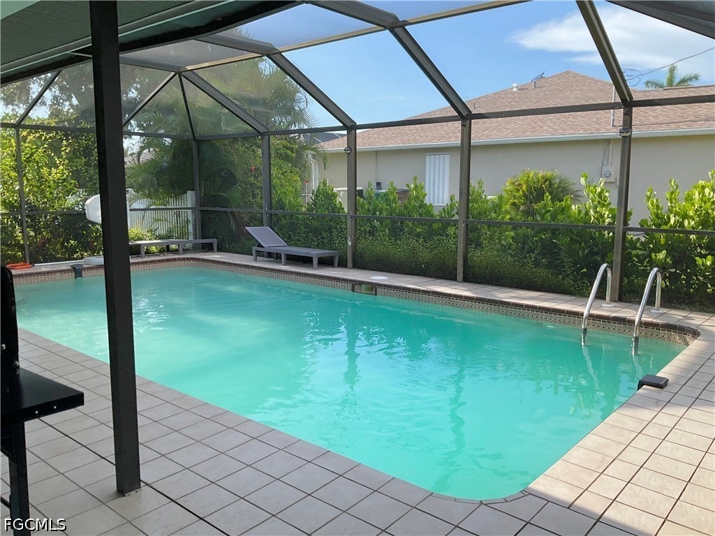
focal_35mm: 29
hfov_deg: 61.7
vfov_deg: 48.2
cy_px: 268
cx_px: 358
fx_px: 599
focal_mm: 3
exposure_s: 1/586
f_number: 1.8
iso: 25
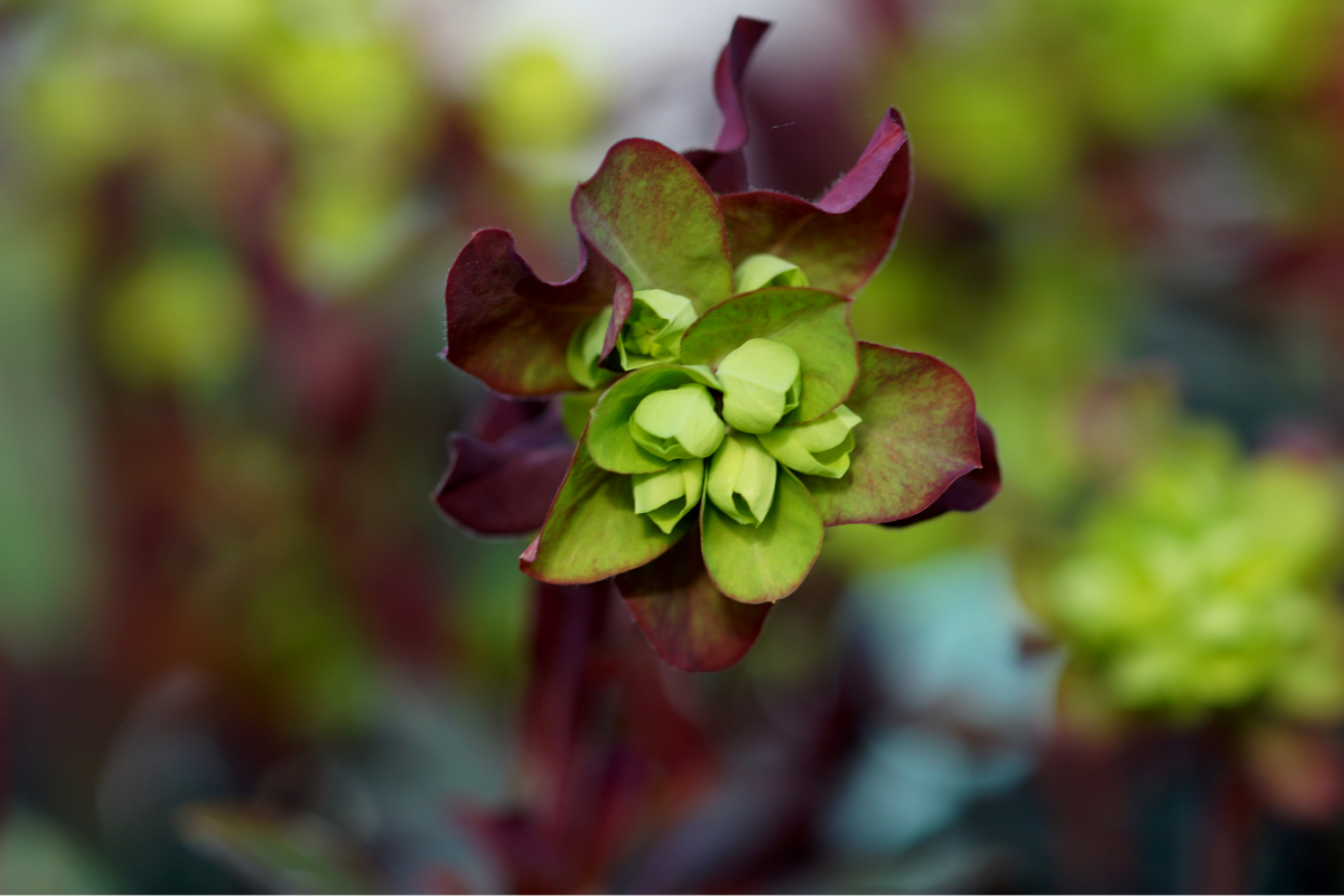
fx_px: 5600
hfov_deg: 13.7
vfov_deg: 9.1
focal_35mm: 150
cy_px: 448
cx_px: 672
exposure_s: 1/160
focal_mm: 100
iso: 125
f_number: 4
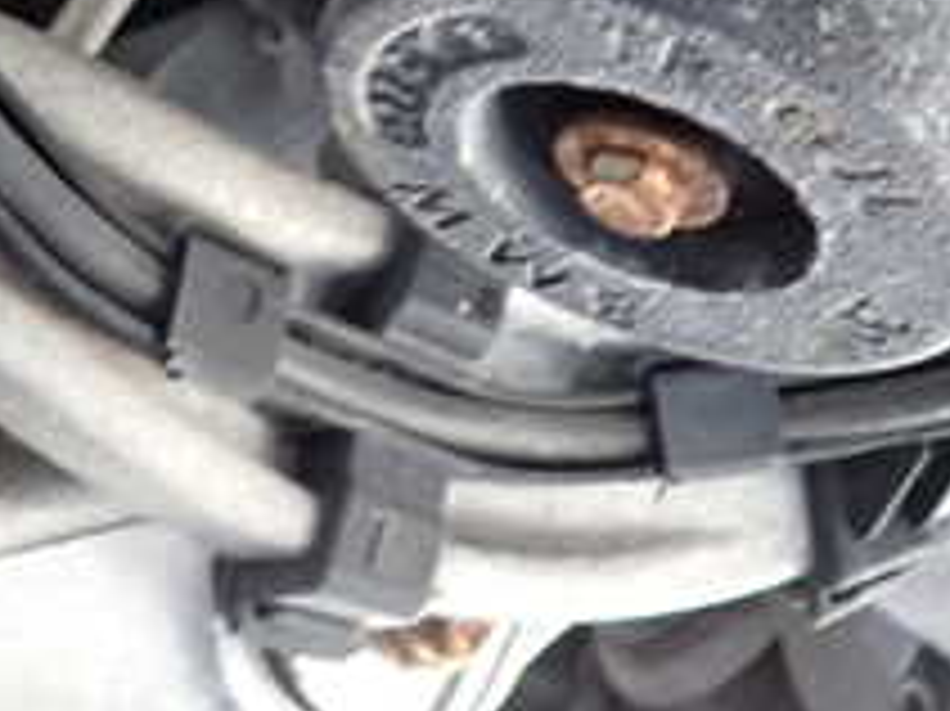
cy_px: 40
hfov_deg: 27.4
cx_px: 437
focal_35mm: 71
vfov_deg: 20.2
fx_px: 1947
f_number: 2
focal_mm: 4.5
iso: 320
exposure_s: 1/30
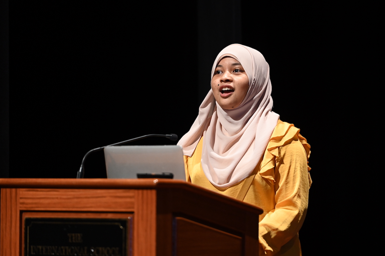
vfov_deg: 6.9
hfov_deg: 10.3
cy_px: 128
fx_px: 2138
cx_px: 192
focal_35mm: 200
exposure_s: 1/250
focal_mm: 200
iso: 2000
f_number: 2.8
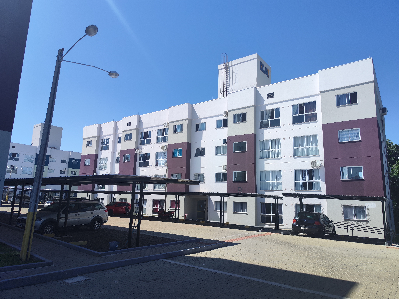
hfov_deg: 73.9
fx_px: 265
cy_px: 150
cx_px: 200
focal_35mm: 23
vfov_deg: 58.9
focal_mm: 7.01
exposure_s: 1/823
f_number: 1.69
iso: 50
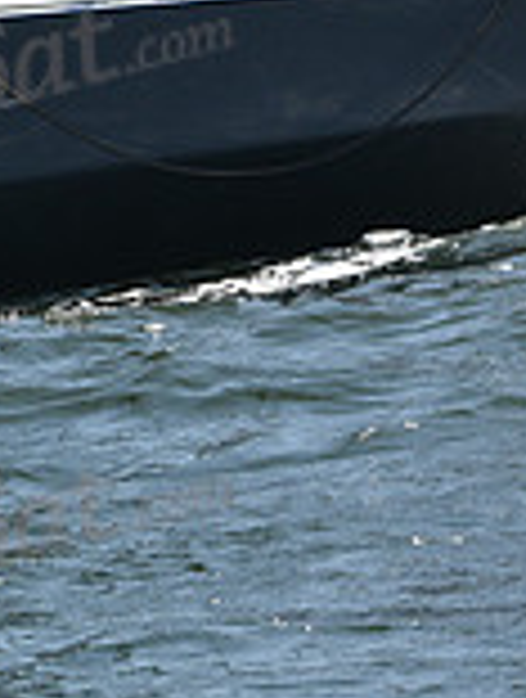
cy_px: -74
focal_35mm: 366
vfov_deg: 5.4
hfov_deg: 4.0
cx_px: -629
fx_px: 7385
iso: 250
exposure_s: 1/1250
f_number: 7.1
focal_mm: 102
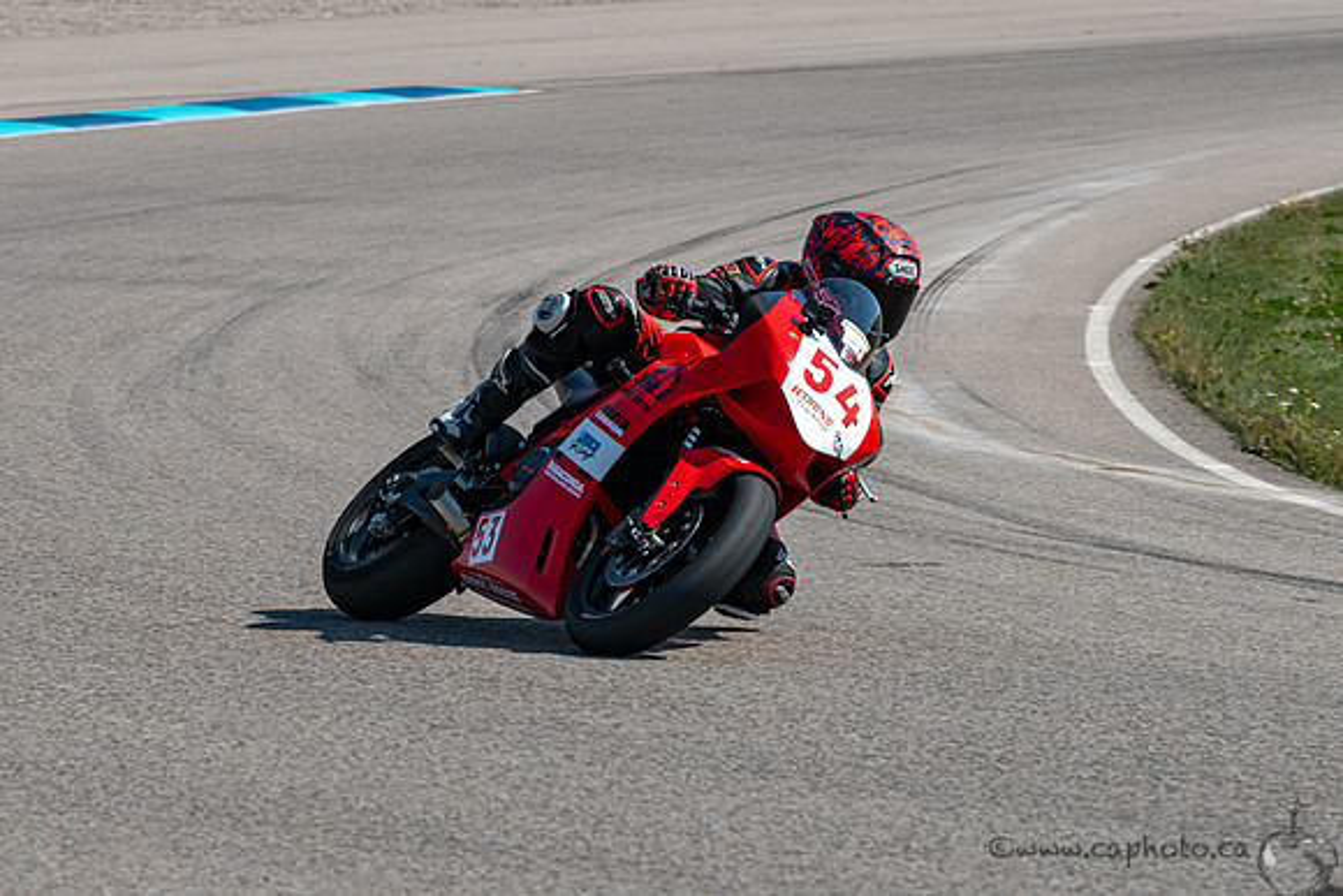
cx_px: 593
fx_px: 9601
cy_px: 524
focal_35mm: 257
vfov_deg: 5.3
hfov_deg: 8.0
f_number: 9
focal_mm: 200
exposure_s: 1/800
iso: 180
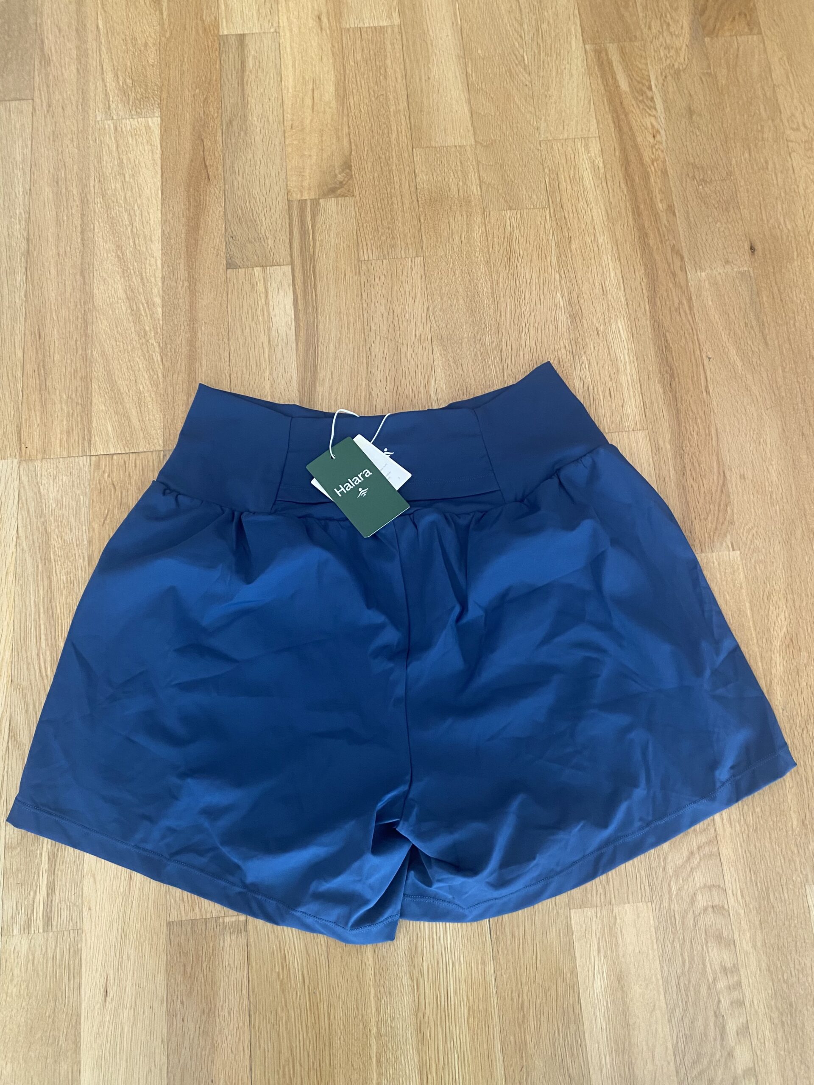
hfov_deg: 53.1
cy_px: 542
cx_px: 407
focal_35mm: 26
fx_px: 815
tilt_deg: -74.0
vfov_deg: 67.3
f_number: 1.8
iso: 200
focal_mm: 4.25
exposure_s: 1/50
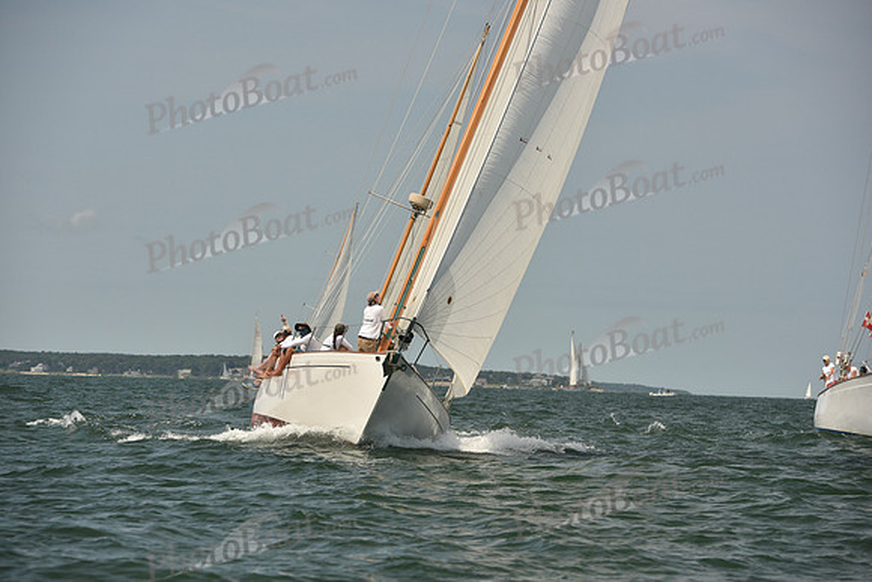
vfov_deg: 9.5
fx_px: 3513
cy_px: 291
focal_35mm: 145
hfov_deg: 14.2
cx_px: 436
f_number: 6.3
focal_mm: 145
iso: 320
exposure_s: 1/1250
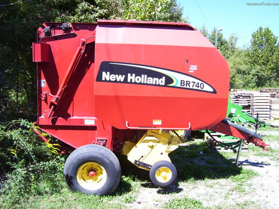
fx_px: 274
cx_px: 140
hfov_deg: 54.0
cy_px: 104
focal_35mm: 34
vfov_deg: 41.8
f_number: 2.7
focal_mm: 5.6
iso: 80
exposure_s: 1/500
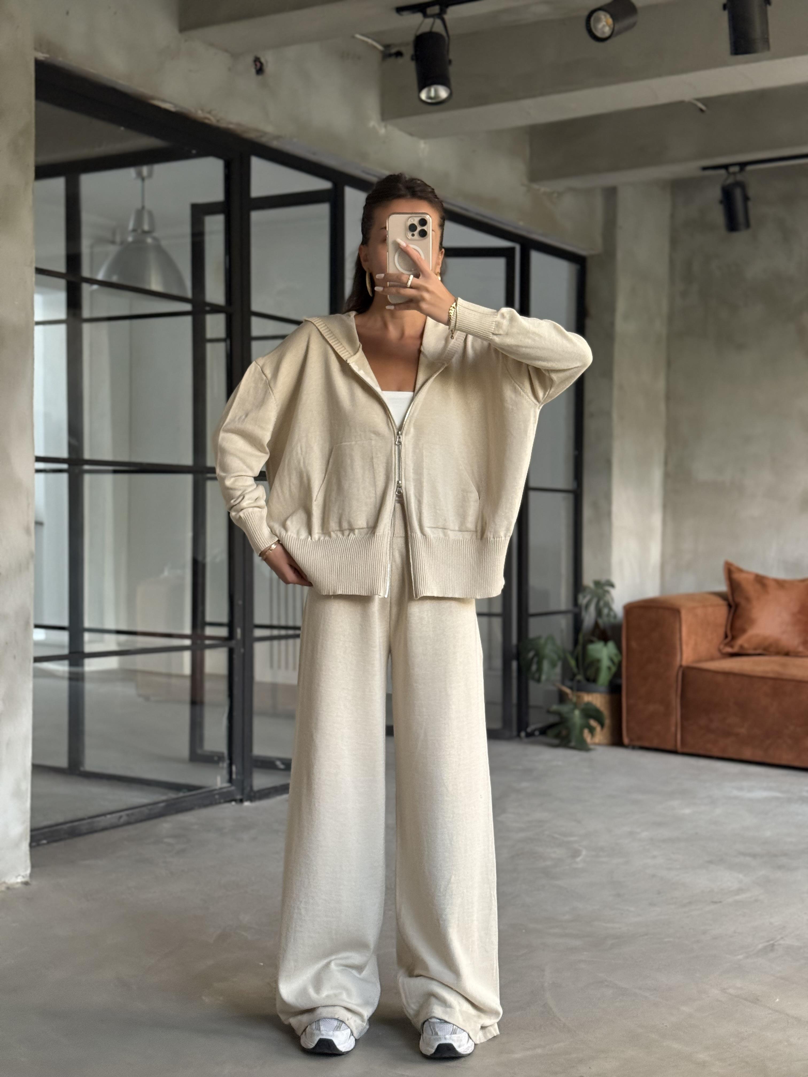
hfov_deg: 30.3
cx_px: 404
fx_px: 1494
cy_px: 538
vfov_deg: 39.7
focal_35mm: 48
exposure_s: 1/60
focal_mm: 6.76
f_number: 1.78
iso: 250
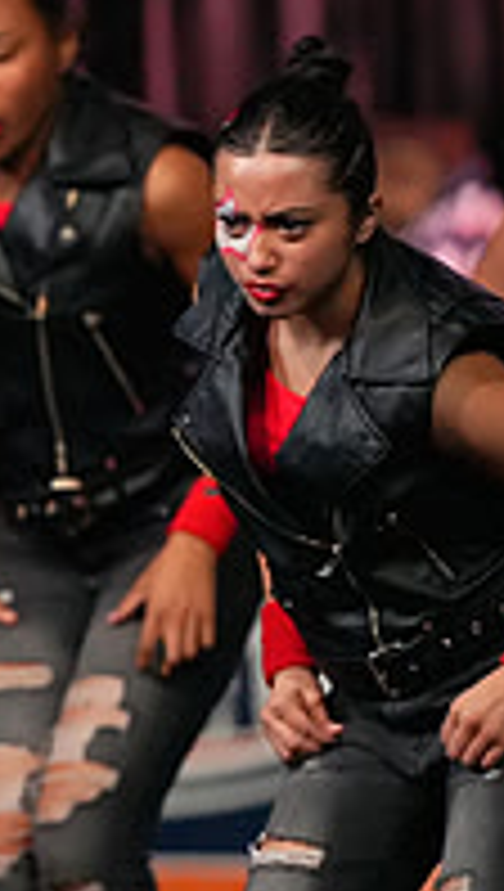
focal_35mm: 919
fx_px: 21741
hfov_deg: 1.3
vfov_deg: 2.3
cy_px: 506
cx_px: -729
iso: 16000
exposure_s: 1/1250
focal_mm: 300
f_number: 3.5
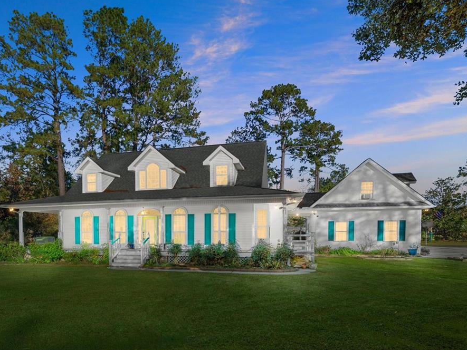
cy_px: 174
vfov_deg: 64.6
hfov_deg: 79.9
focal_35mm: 21
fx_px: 277
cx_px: 208
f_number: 10
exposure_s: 1/320
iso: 250
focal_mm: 18.5
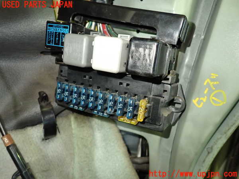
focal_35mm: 28
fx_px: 193
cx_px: 120
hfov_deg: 63.4
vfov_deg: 49.7
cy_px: 90
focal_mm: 5.05
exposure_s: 1/30
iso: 500
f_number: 2.2
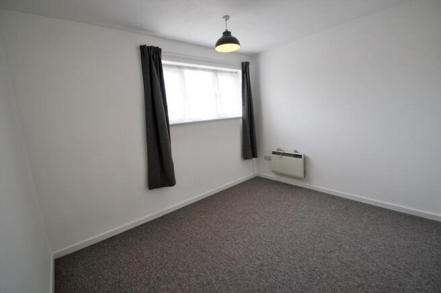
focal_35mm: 15
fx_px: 184
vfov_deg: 77.2
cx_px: 220
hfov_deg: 100.4
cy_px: 146
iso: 400
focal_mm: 10
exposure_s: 1/13
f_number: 8
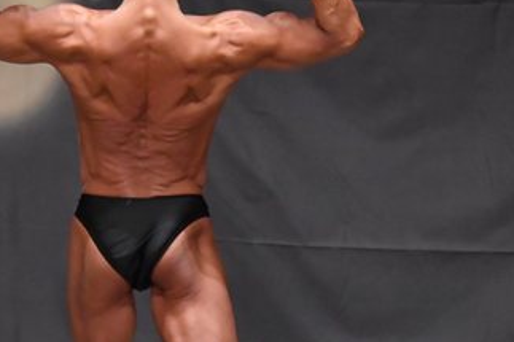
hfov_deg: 3.6
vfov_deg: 2.4
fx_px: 8219
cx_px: 142
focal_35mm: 576
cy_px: 237
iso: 6400
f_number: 5.6
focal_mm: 160
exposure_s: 1/400
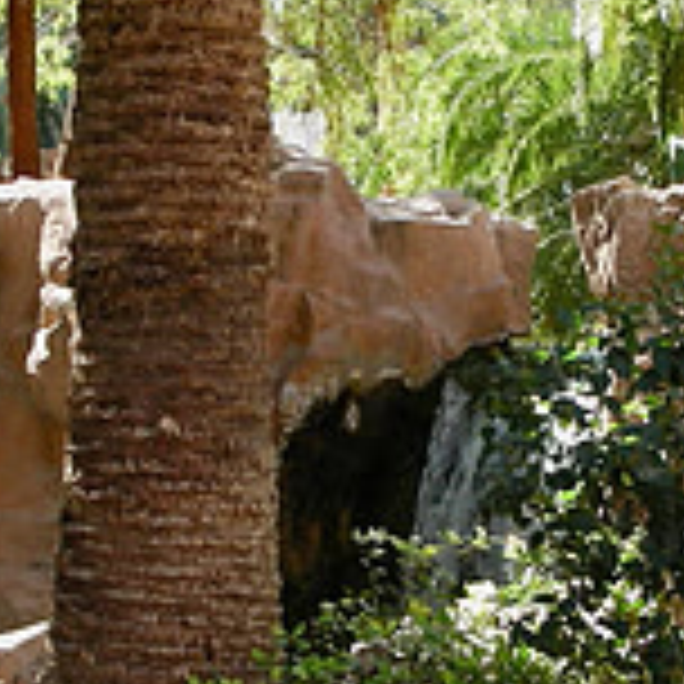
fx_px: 2638
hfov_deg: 14.8
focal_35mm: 118
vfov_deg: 14.8
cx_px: 369
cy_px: 335
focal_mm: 5.8
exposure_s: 1/69
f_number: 3
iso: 50
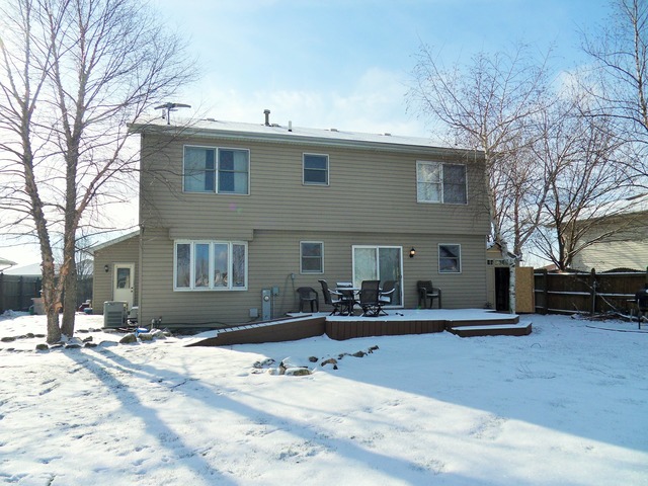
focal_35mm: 24
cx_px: 324
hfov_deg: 71.6
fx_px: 449
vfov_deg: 56.8
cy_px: 243
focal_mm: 4.2
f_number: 7.5
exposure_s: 1/350
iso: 80
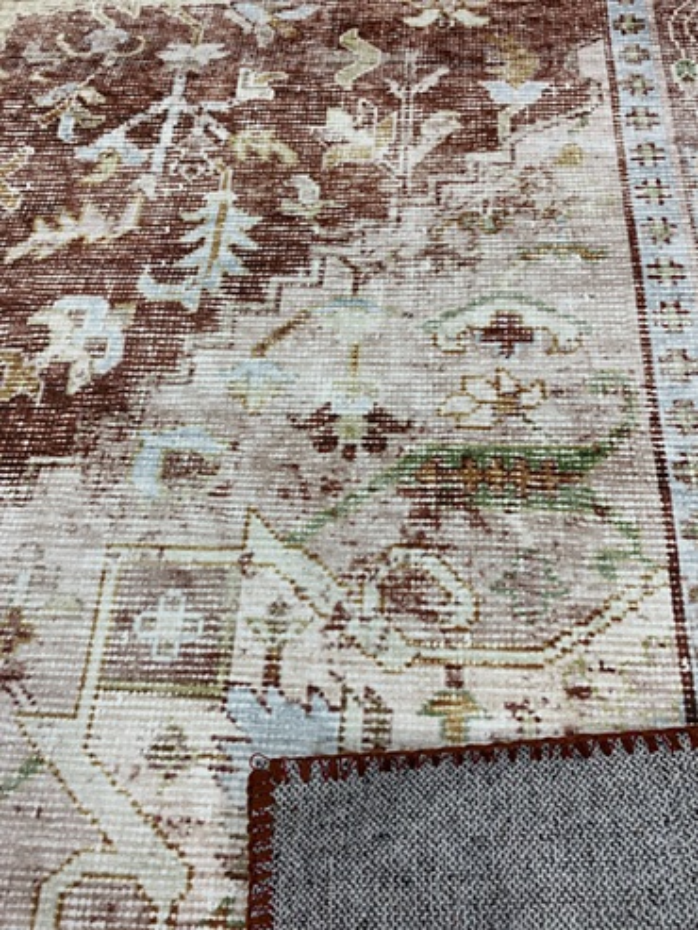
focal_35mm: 26
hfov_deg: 53.1
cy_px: 465
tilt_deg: -64.8
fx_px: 699
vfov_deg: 67.3
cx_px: 349
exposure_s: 1/100
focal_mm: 4.25
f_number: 1.8
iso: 50
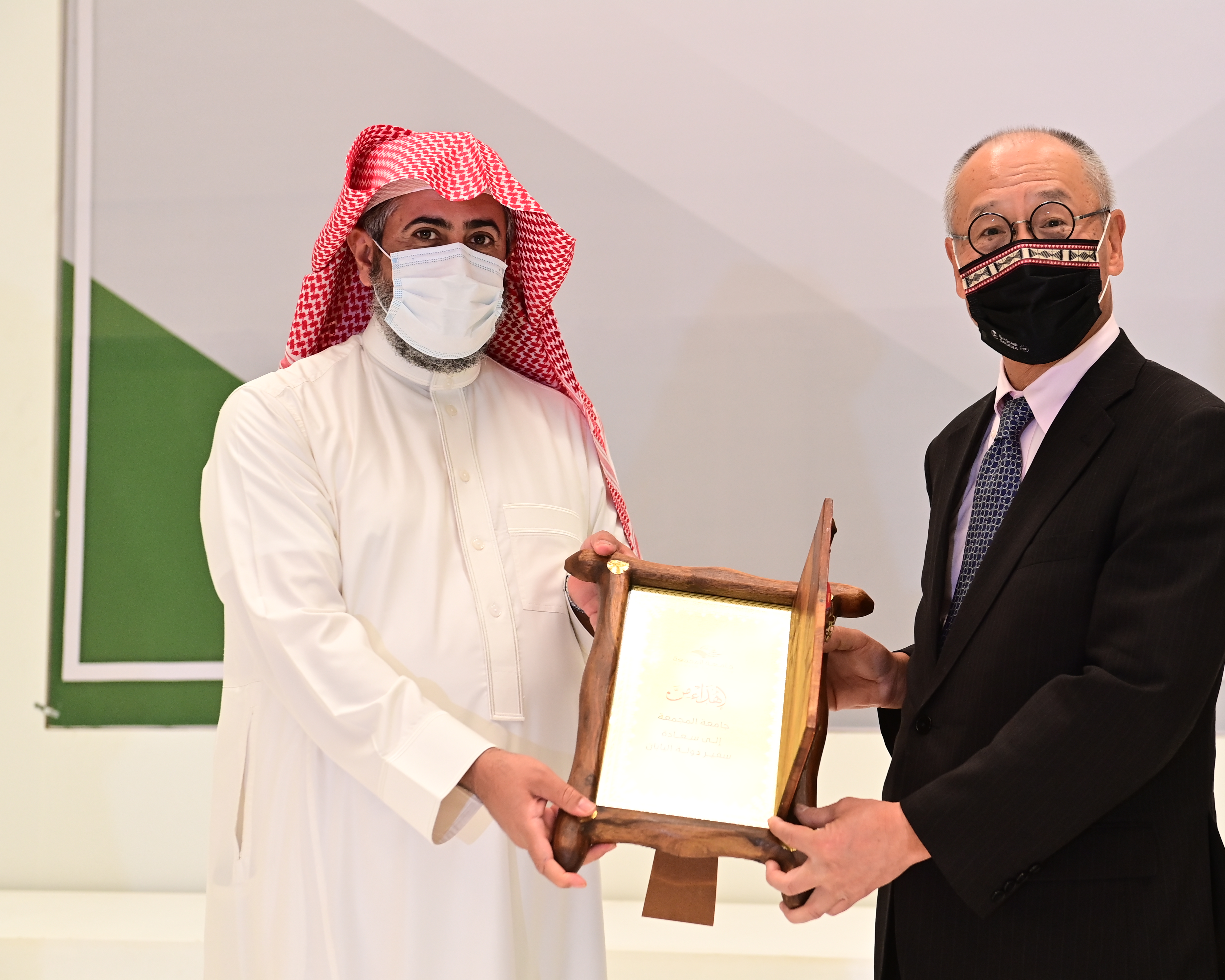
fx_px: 2393
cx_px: 718
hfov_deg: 28.7
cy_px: 493
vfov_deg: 23.1
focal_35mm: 66
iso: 1600
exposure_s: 1/125
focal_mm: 58
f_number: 4
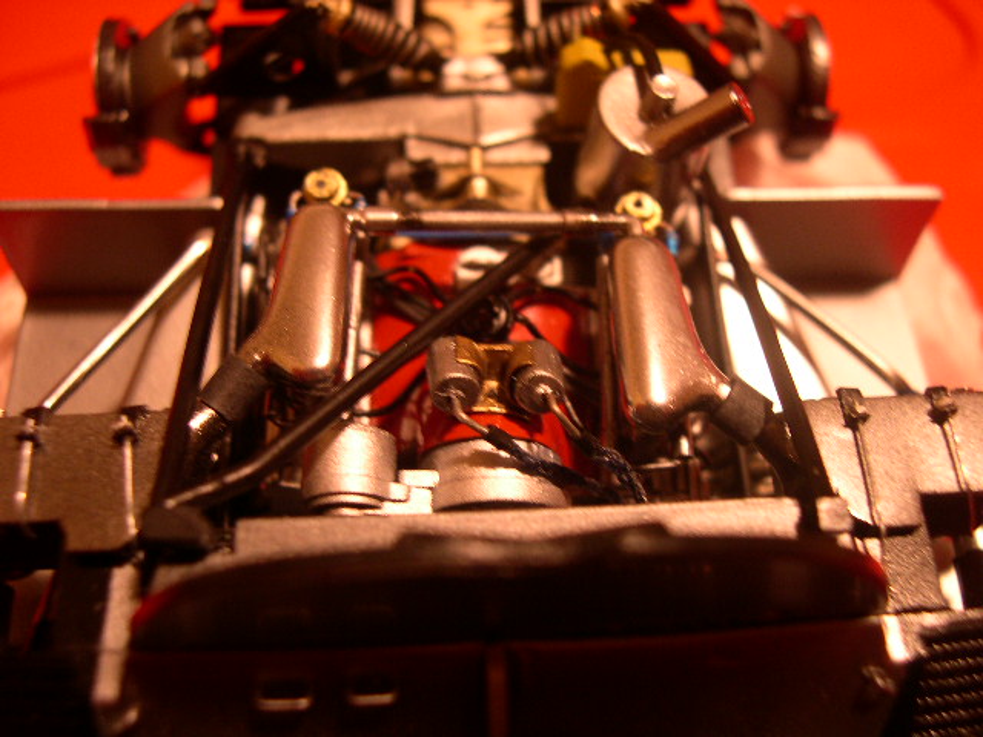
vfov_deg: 37.7
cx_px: 492
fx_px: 1079
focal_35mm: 38
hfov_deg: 49.0
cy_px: 368
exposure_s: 1/2.6
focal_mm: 8
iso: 100
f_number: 2.8
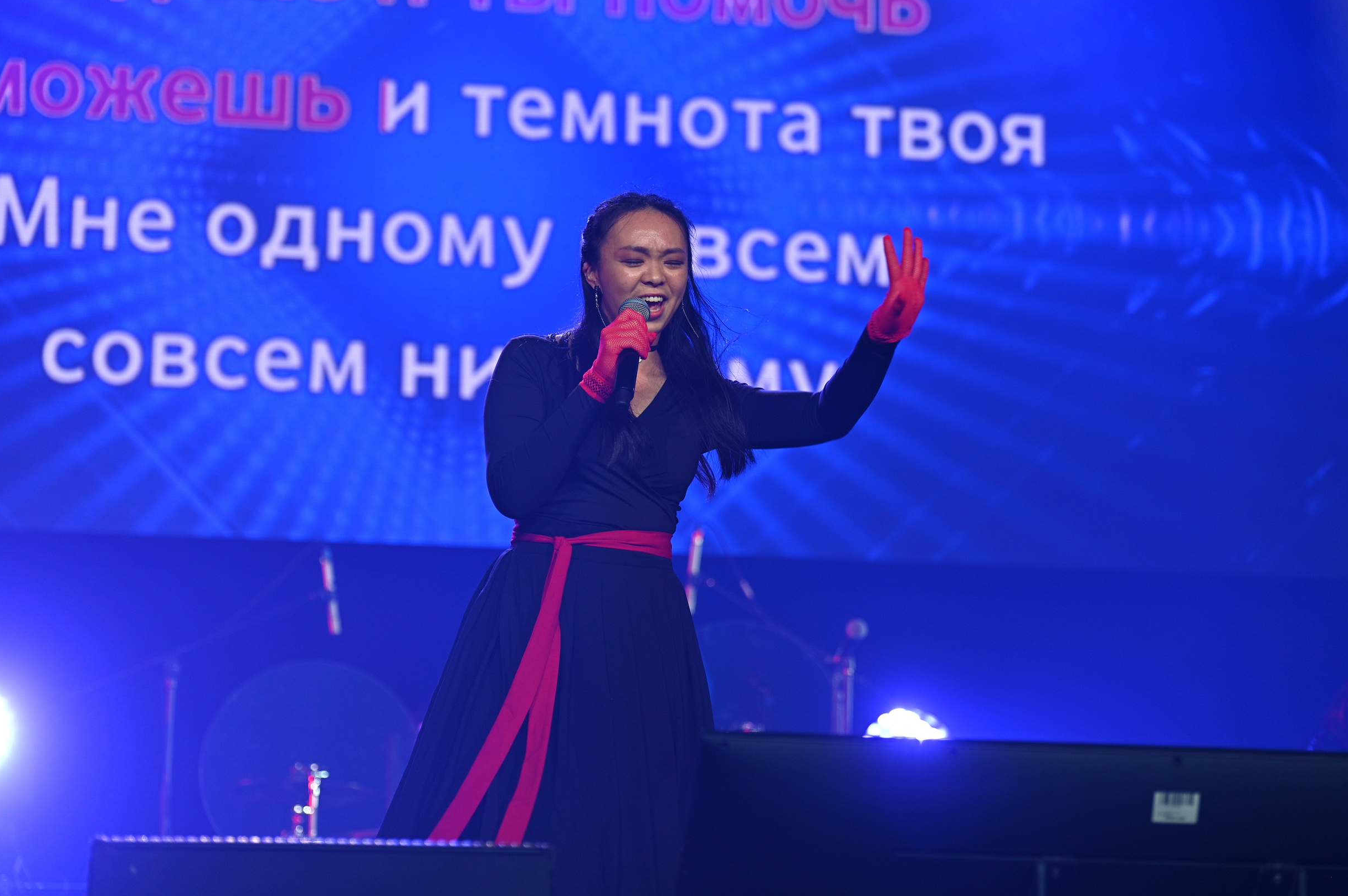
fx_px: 3779
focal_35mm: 101
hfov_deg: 20.2
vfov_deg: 13.5
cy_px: 439
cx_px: 703
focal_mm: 96
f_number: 2.7
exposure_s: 1/250
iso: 250
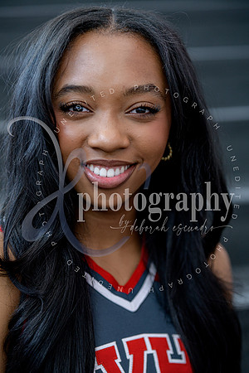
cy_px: 186
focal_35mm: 70
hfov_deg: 19.5
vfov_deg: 28.8
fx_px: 726
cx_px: 124
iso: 250
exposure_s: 1/80
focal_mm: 70
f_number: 2.8
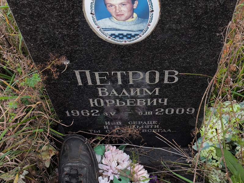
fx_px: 353
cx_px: 122
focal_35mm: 50
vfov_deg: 29.1
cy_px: 92
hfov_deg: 38.2
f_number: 1.7
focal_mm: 4.71
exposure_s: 1/100
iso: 80
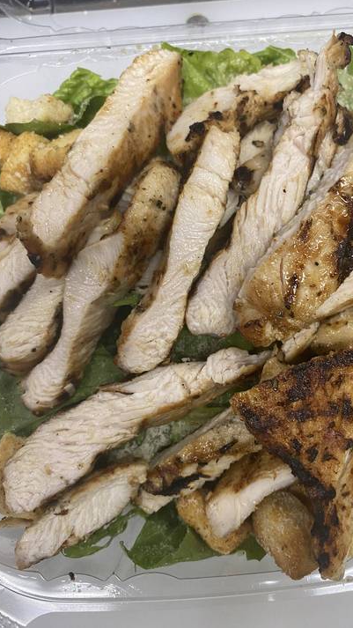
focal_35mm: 28
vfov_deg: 67.9
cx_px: 229
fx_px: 466
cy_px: 307
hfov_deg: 41.1
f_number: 1.8
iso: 160
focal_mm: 4.25
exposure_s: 1/60
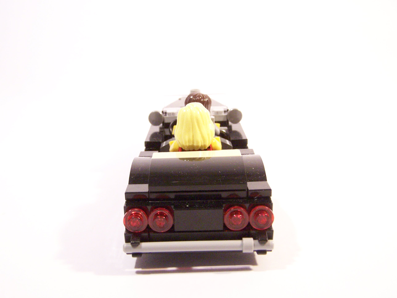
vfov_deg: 37.7
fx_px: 436
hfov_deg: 49.0
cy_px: 149
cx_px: 198
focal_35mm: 38
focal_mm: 6.3
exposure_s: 1/30
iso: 400
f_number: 3.6
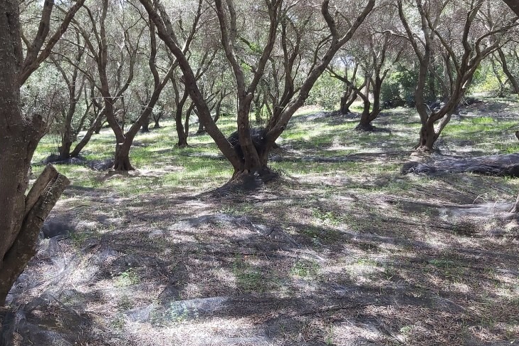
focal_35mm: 38
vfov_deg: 34.6
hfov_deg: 50.7
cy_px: 108
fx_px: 548
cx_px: 244
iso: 64
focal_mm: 3.92
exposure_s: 1/259
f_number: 1.7
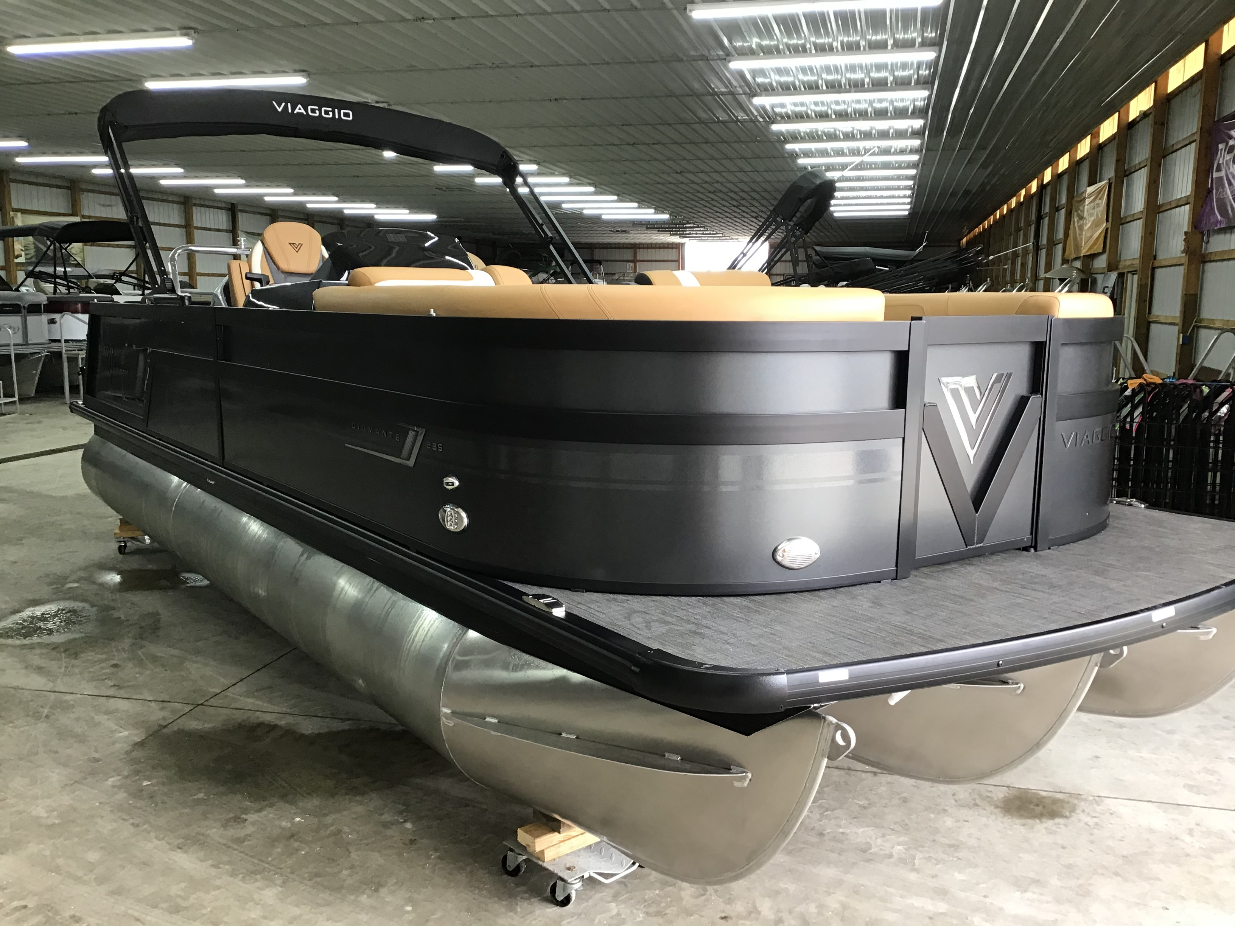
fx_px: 1106
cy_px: 463
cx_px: 618
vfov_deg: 45.4
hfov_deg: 58.4
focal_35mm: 31
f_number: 2.4
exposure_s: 1/30
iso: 50
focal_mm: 3.3
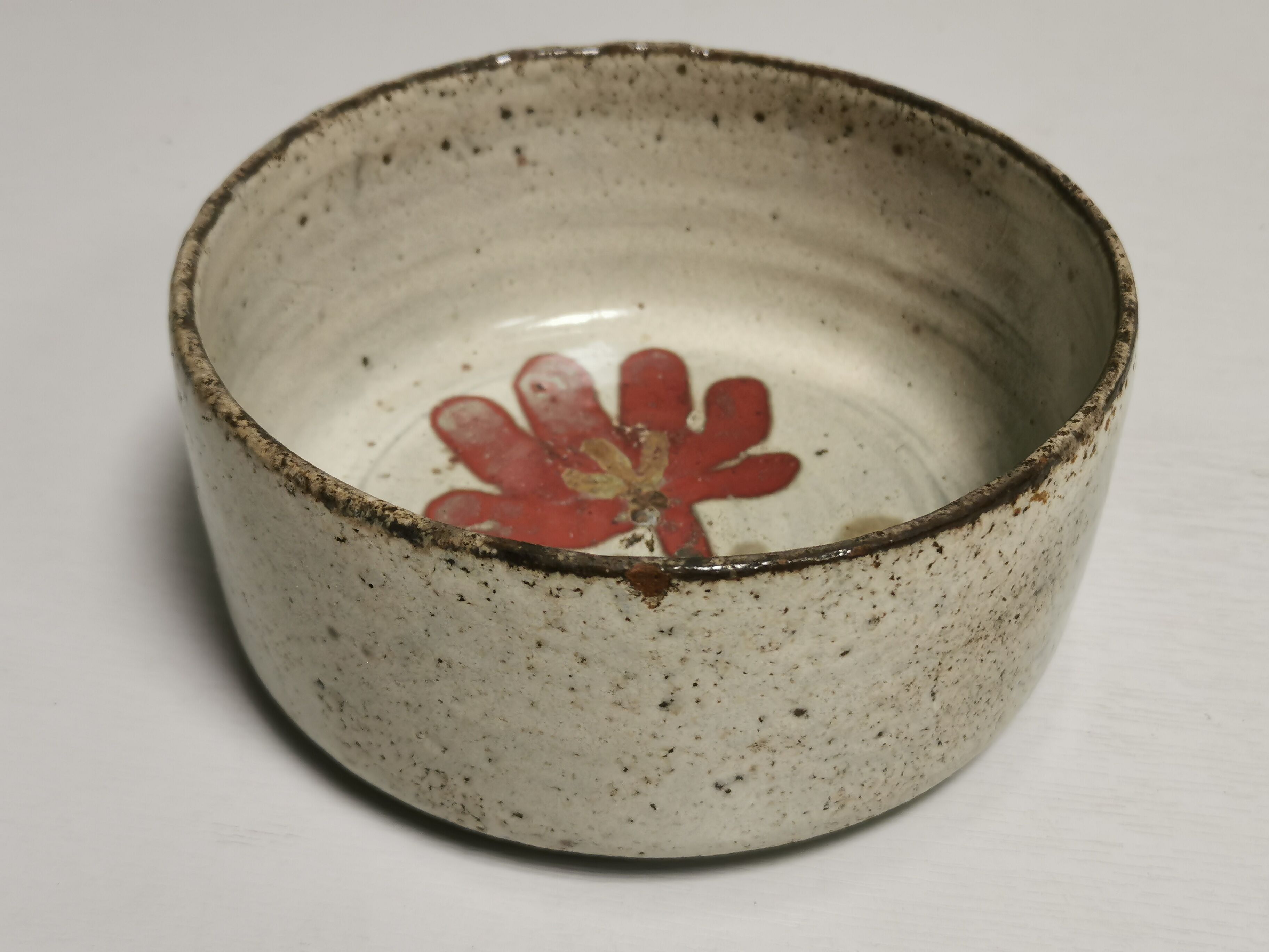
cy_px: 476
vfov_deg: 28.6
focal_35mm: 51
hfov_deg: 37.5
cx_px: 634
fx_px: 1870
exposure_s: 1/69
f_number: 1.8
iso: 125
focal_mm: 5.58
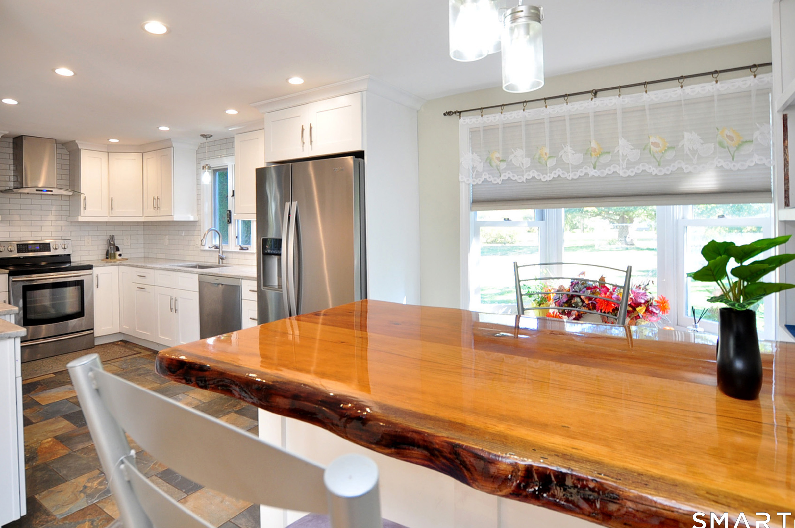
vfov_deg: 66.8
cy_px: 221
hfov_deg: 89.8
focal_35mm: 18
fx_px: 397
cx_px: 358
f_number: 5
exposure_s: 1/15
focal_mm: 10
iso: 200
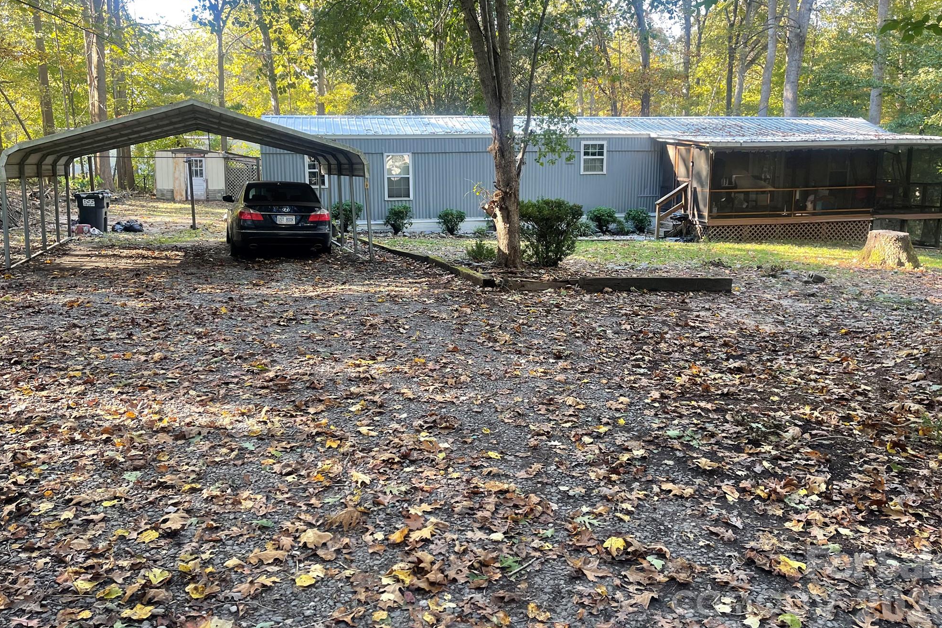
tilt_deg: -9.5
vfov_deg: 47.8
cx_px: 470
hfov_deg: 67.4
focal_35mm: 27
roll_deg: +0.8
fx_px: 706
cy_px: 272
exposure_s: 1/121
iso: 100
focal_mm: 5.1
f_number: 1.6
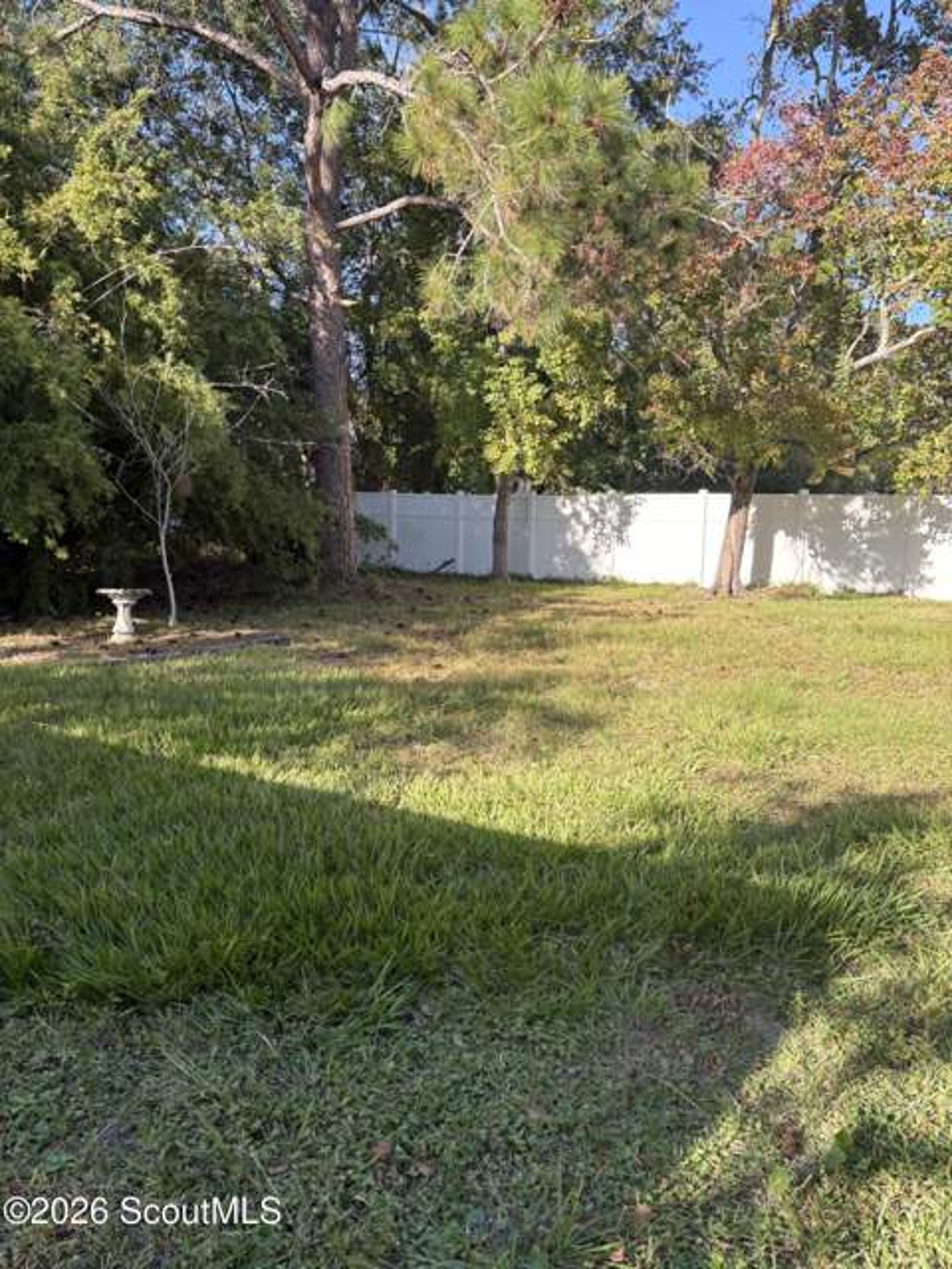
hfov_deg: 53.1
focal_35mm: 26
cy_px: 634
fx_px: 953
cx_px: 476
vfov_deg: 67.3
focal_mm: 5.96
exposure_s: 1/581
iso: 50
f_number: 1.6
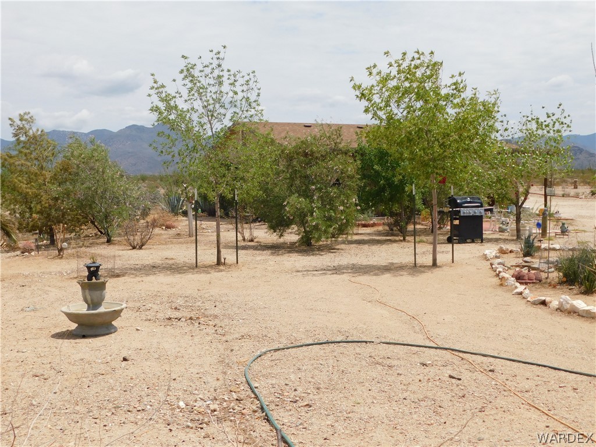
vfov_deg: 32.2
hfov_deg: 42.1
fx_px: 775
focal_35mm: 45
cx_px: 298
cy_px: 224
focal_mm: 8
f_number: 7.4
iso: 125
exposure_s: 1/400
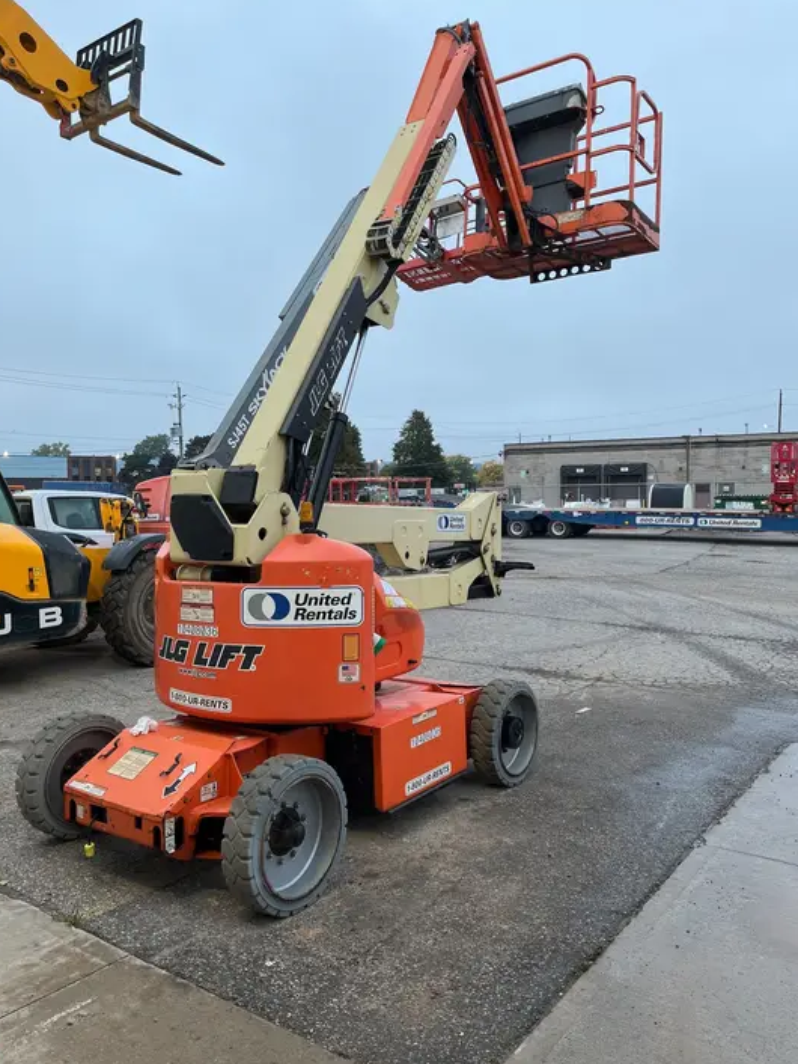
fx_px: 829
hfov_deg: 51.4
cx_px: 393
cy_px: 534
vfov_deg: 65.3
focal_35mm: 27
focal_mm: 5.1
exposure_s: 1/122
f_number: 1.6
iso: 50
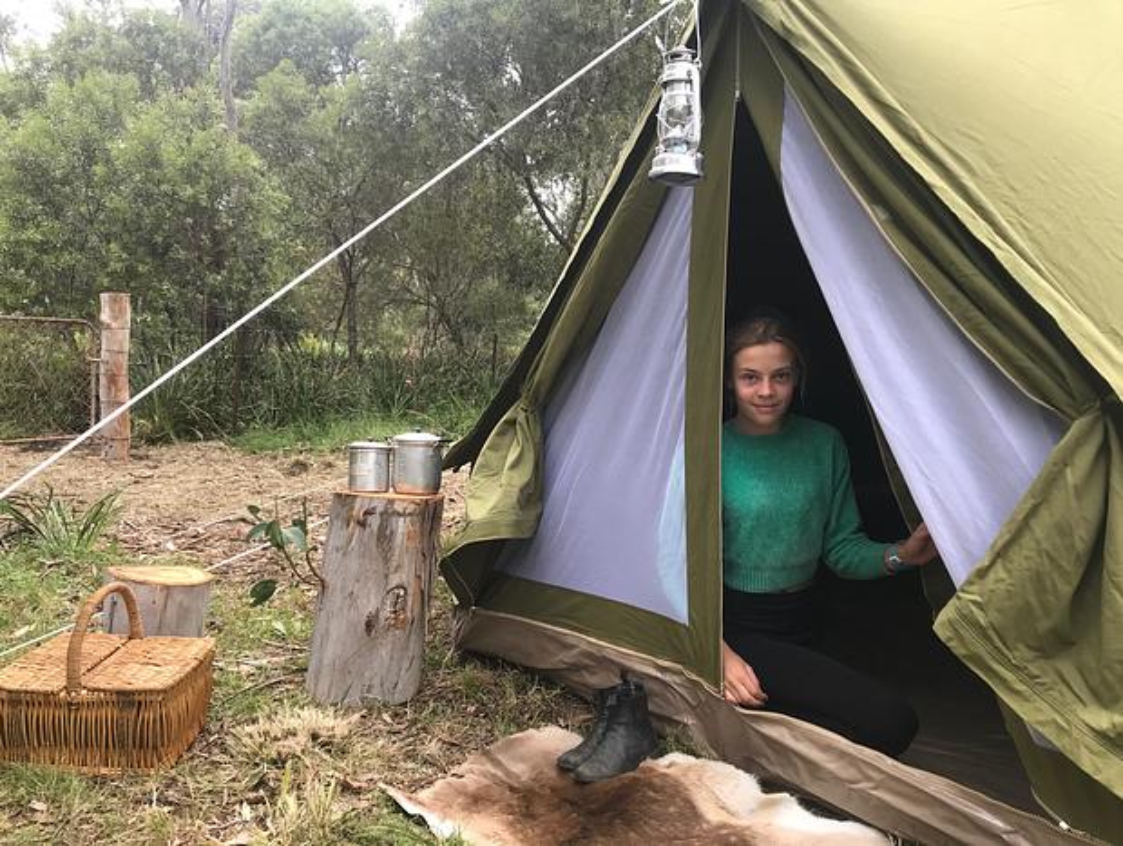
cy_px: 423
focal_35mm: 28
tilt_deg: -3.4
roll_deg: -2.1
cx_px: 562
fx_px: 910
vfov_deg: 49.9
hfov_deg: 63.4
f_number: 1.8
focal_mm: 3.99
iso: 20
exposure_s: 1/206
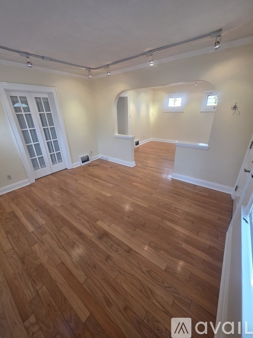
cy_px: 169
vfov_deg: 106.2
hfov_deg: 89.9
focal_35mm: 13
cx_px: 126
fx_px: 127
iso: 200
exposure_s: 1/120
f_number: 1.9
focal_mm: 2.2
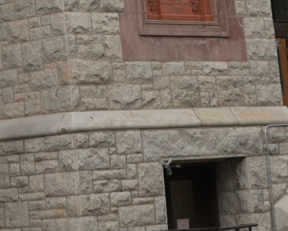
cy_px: -295
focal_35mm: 186
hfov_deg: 10.3
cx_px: 59
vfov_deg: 7.8
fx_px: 1586
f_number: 4
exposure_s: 1/500
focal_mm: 30
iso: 100
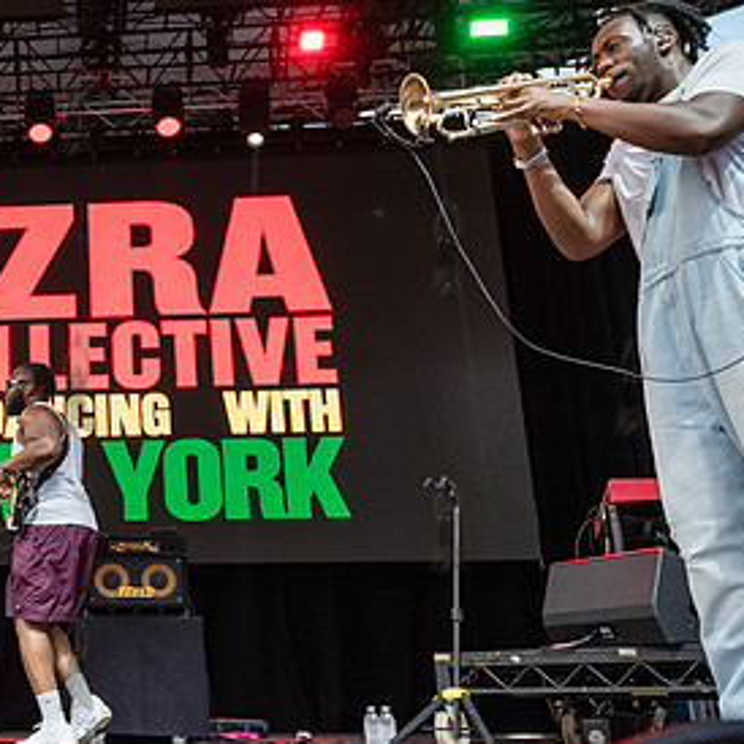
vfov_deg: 34.0
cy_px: 342
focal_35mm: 50
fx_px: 1216
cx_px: -41
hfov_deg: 30.9
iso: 1000
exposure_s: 1/320
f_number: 4
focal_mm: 24
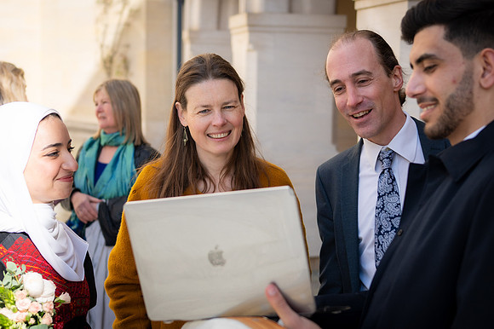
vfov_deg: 22.6
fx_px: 823
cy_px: 164
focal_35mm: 60
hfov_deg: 33.4
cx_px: 247
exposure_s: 1/3200
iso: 200
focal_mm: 40
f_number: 2.8
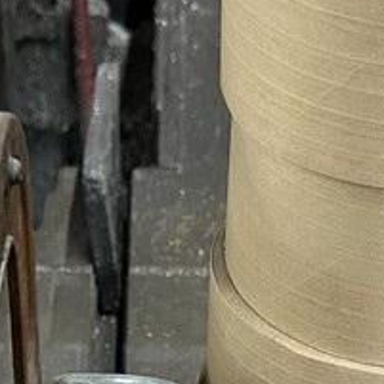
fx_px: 1355
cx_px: 136
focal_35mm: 108
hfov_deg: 16.1
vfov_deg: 15.3
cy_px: 522
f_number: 1.78
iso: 400
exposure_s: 1/60
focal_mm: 6.86
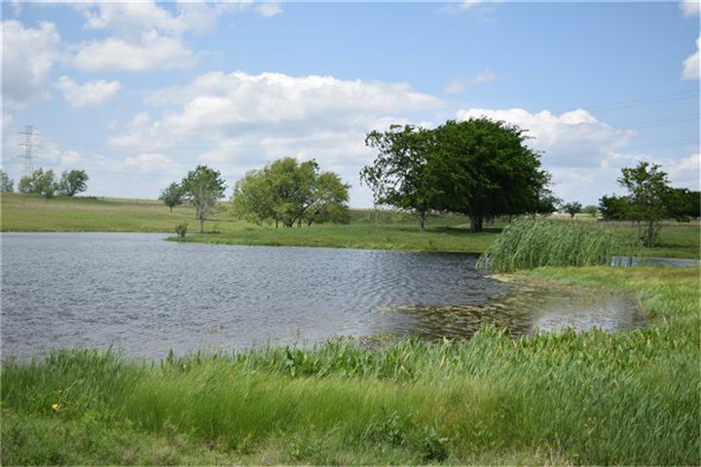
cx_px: 350
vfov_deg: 29.9
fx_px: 876
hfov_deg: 43.6
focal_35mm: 45
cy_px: 234
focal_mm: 30
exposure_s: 1/2000
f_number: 4.2
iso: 200
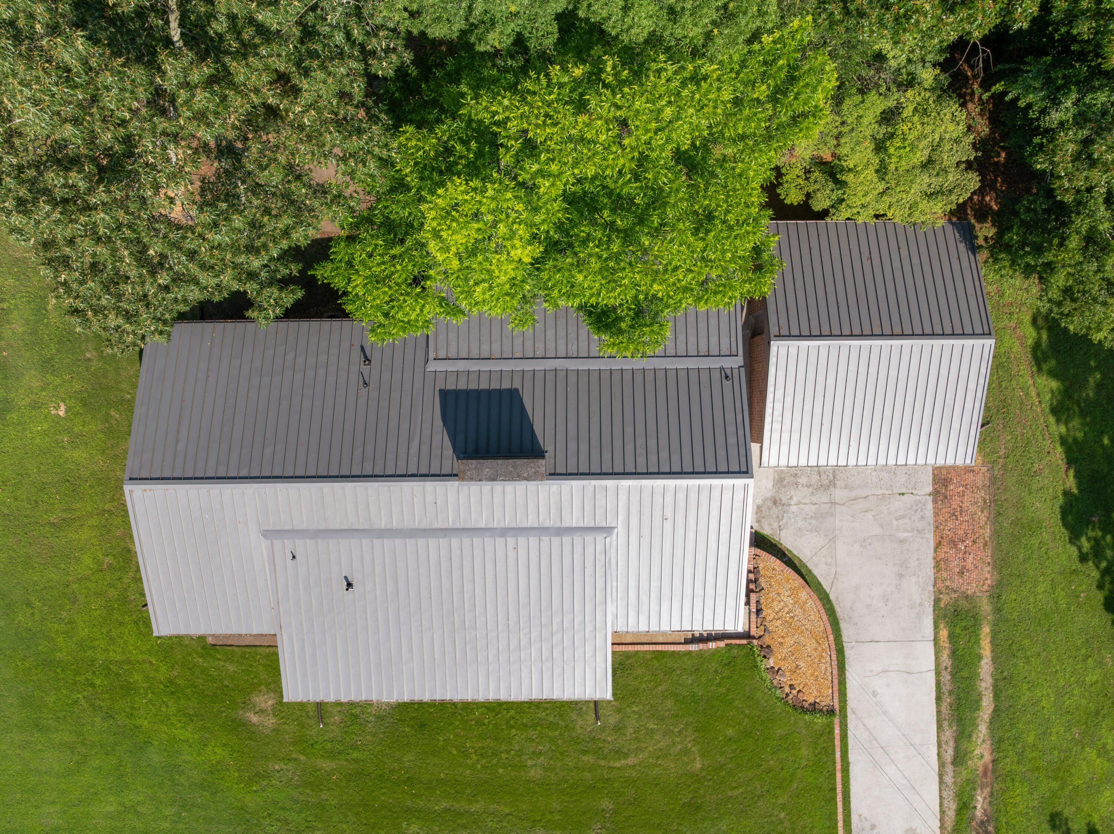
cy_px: 417
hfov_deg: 71.6
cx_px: 557
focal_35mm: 24
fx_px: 772
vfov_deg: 56.8
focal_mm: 12.29
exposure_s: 1/240
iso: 100
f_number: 7.1
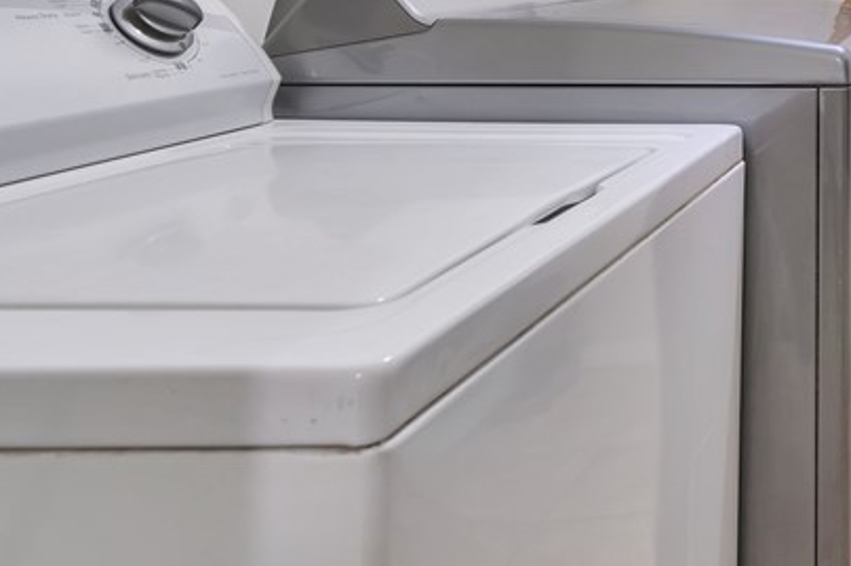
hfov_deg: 34.8
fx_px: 1016
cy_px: -48
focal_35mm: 43
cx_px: 1053
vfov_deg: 28.5
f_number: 7.1
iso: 100
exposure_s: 1/1.67
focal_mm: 16
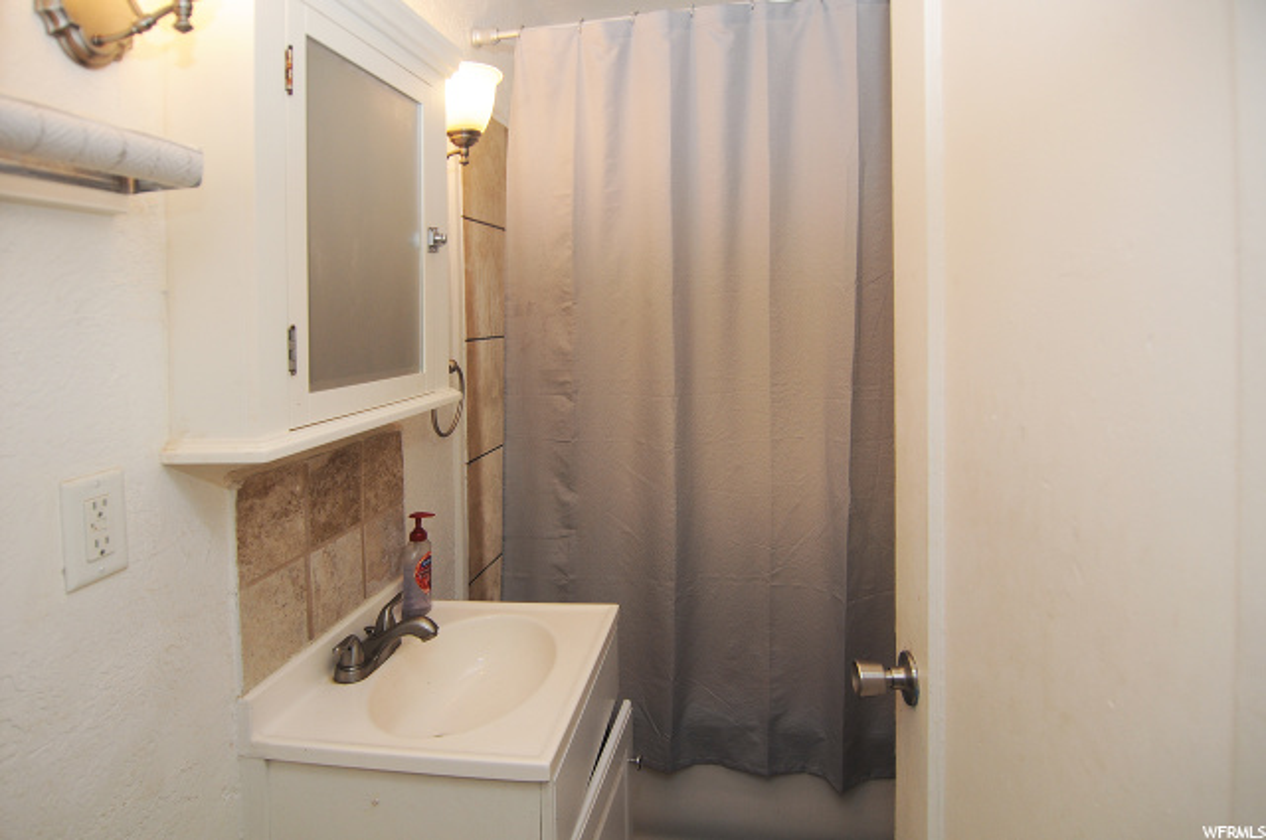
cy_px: 420
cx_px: 633
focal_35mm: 18
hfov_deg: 90.1
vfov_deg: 67.2
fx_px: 632
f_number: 4
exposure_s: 1/60
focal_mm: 12
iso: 200
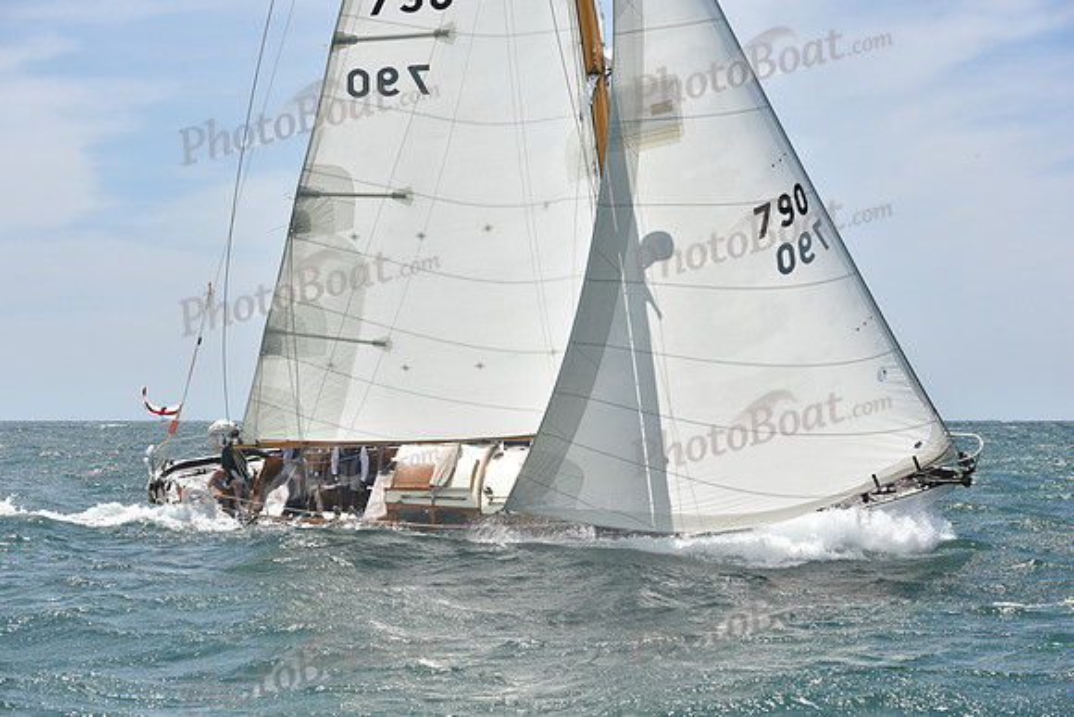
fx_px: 2089
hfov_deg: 28.8
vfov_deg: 19.5
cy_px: 358
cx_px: 537
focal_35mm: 70
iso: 250
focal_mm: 70
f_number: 8
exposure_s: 1/1250
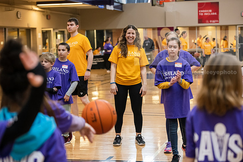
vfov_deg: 16.7
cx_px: 122
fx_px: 554
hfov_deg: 24.8
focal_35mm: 82
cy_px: 81
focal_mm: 82
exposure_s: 1/200
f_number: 3.5
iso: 2500
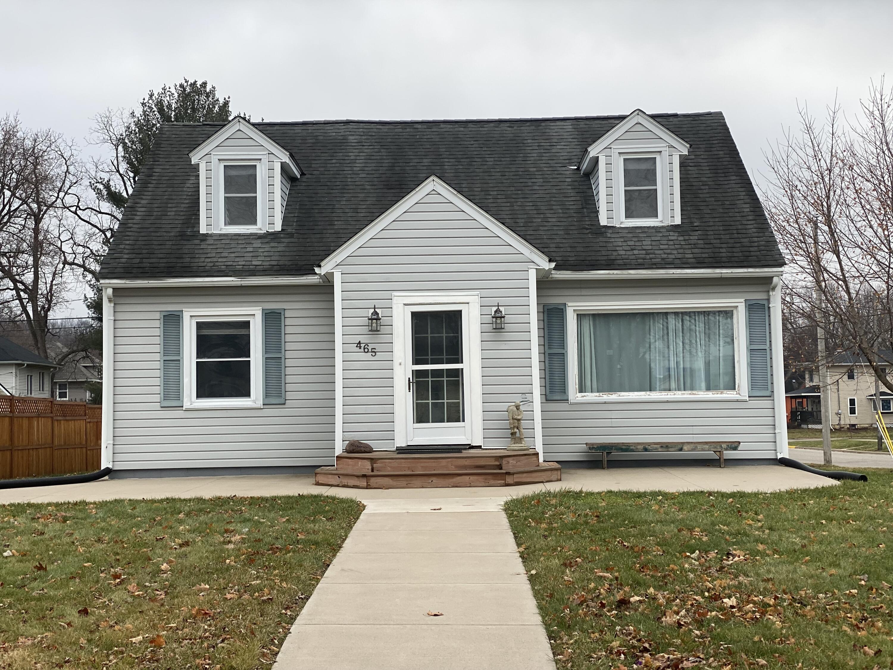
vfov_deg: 28.0
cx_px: 446
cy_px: 335
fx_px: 1341
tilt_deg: +3.0
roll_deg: +1.0
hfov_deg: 36.8
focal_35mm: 52
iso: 20
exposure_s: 1/333
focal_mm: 6
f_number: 2
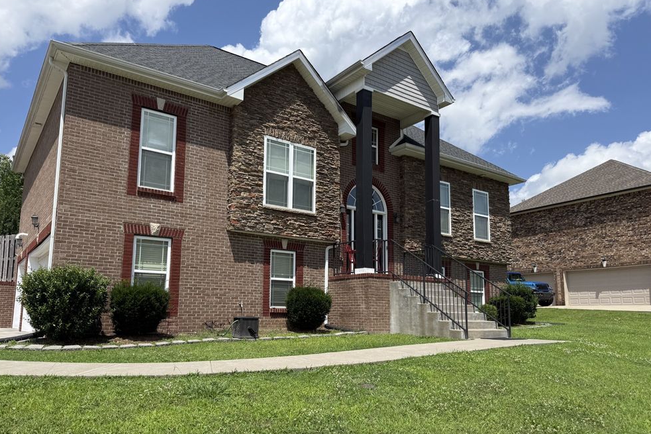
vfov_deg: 49.4
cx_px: 319
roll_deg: +0.0
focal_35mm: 26
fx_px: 470
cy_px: 244
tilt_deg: +8.2
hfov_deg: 69.4
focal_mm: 6.76
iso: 80
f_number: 1.78
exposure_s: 1/4975
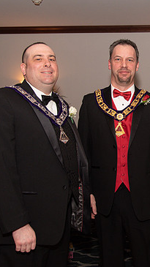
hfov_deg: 22.5
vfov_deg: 41.3
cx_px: 168
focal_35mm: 50
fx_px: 354
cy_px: 128
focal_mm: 30
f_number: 4
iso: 800
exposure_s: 1/200
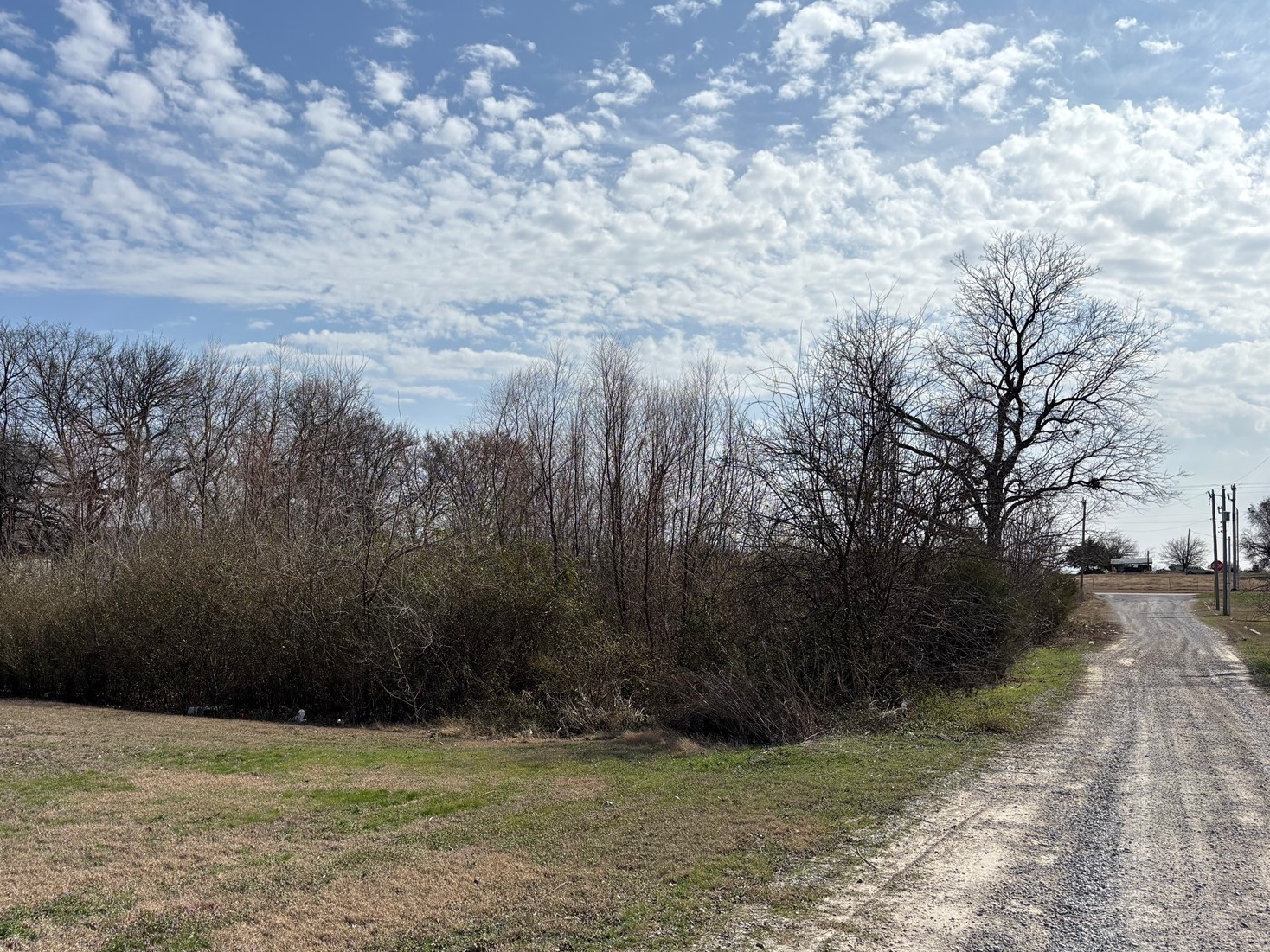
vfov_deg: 41.8
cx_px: 441
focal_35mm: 34
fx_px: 1247
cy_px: 489
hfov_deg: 53.1
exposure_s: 1/8333
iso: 50
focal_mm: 5.96
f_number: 1.6
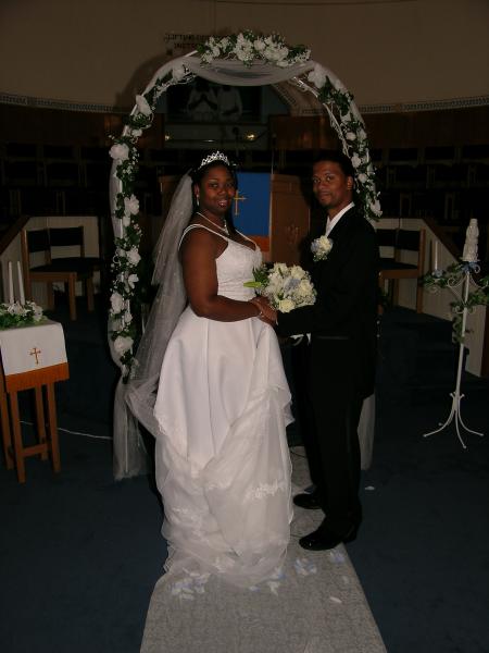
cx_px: 244
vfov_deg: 63.4
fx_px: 527
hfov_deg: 49.7
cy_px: 326
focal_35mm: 28
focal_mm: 5.8
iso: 50
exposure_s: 1/60.1
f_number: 4
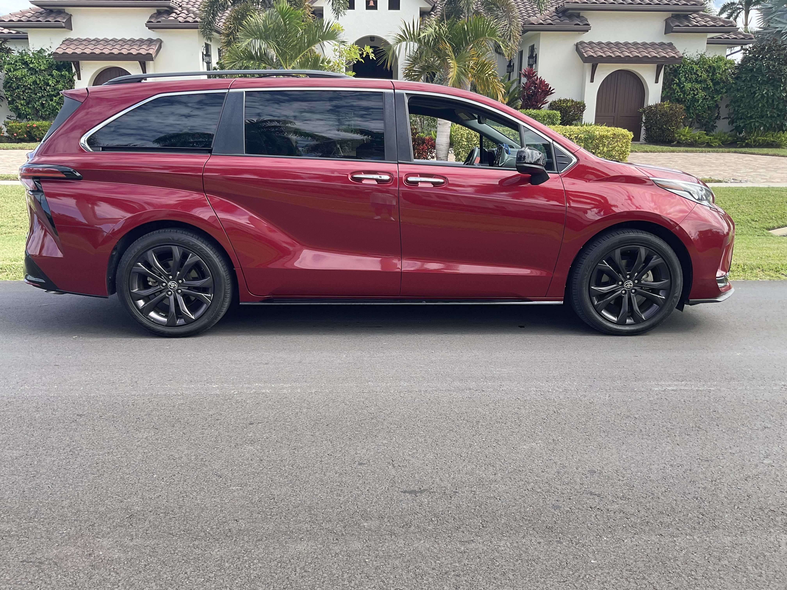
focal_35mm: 29
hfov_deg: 61.7
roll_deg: -0.6
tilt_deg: -14.9
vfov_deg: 48.2
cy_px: 295
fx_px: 659
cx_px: 394
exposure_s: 1/450
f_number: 1.8
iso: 16
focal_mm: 3
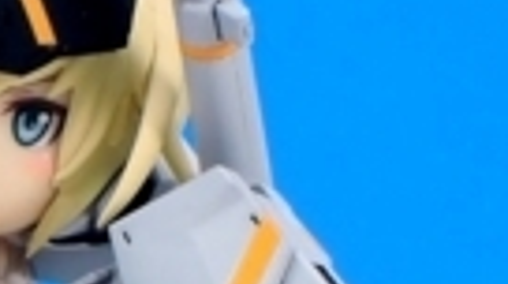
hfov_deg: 5.8
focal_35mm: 361
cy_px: 717
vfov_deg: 3.3
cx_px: -549
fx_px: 4855
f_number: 7.3
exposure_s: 1
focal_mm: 16
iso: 80
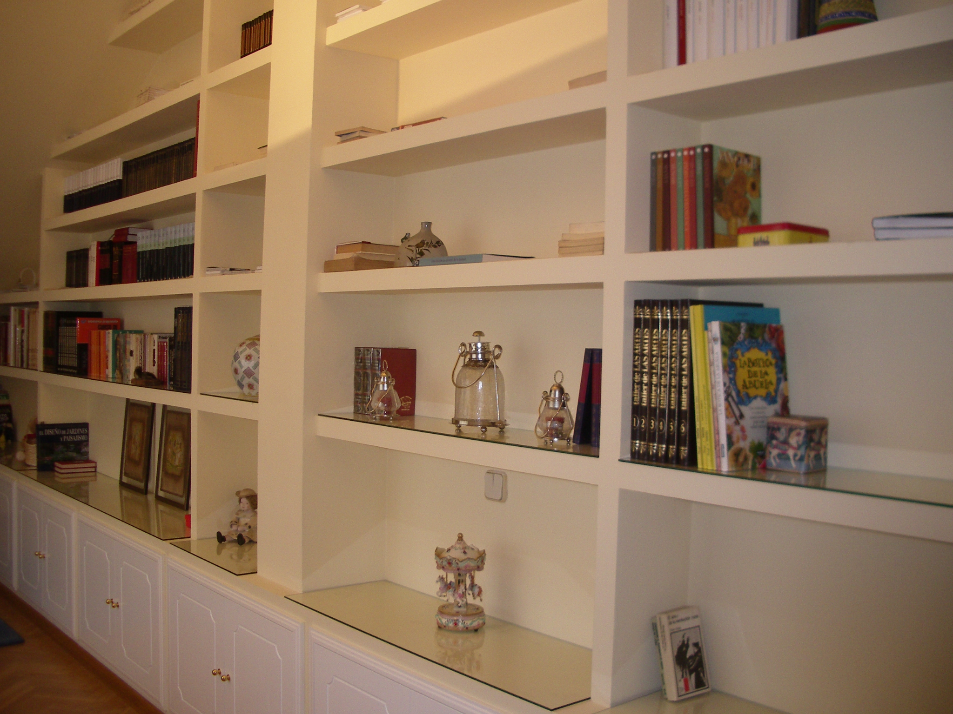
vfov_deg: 40.7
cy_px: 357
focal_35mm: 35
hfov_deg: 52.6
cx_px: 476
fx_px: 964
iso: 160
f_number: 2.6
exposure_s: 1/40
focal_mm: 5.8
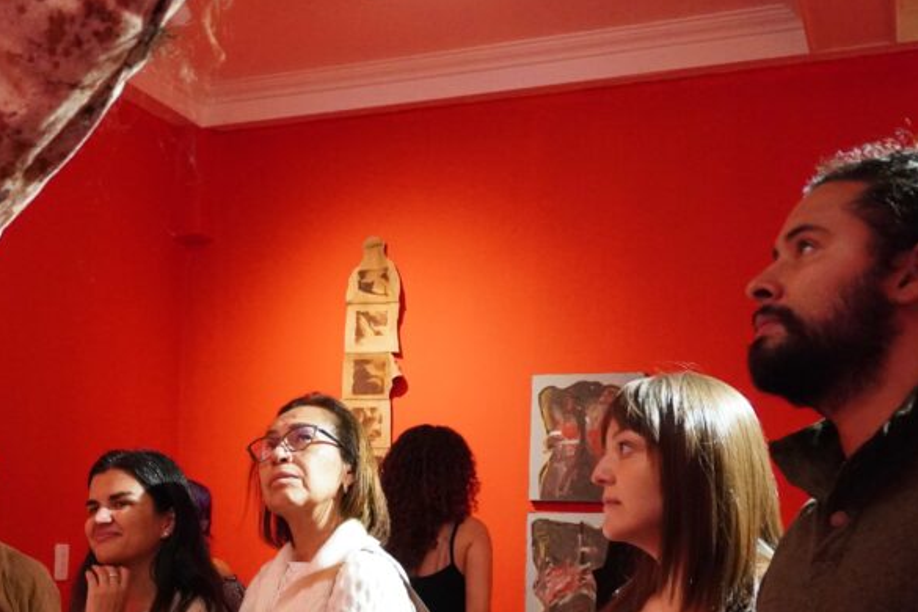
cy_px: 520
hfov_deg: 39.1
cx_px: 286
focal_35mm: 50
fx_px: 1272
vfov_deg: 26.4
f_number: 4
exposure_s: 1/100
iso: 4000
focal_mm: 19
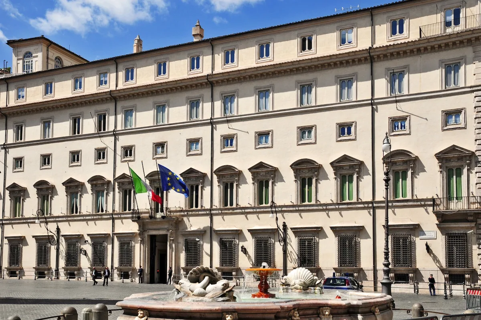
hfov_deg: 49.6
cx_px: 240
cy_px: 160
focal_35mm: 39
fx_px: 520
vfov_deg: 34.1
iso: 200
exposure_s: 1/400
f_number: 10
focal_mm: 26
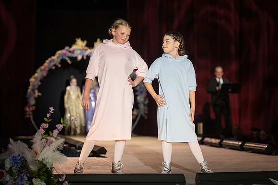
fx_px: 909
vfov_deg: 11.7
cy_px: 92
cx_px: 148
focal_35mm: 118
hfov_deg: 17.4
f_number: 2.8
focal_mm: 110
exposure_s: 1/640
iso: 640
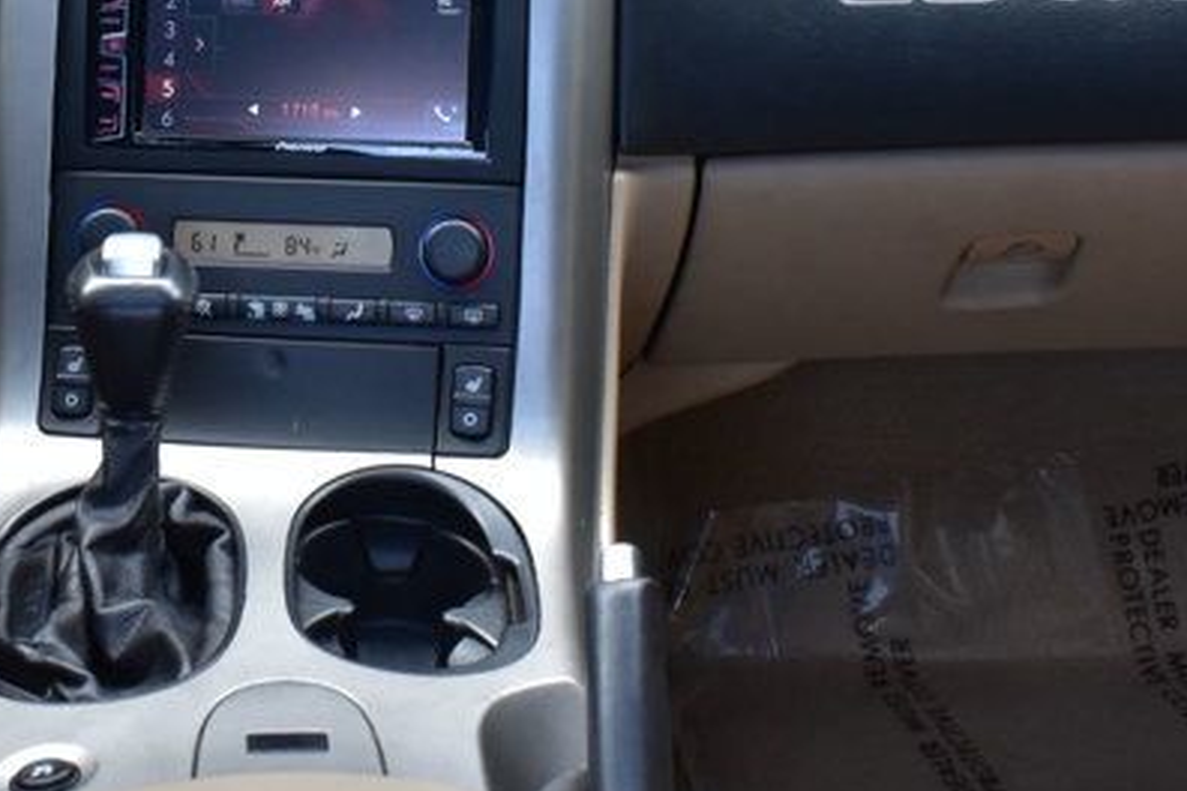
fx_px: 3066
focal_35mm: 93
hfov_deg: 21.6
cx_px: 240
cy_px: 198
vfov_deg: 14.6
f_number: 8
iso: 400
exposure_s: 1/50
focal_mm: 24
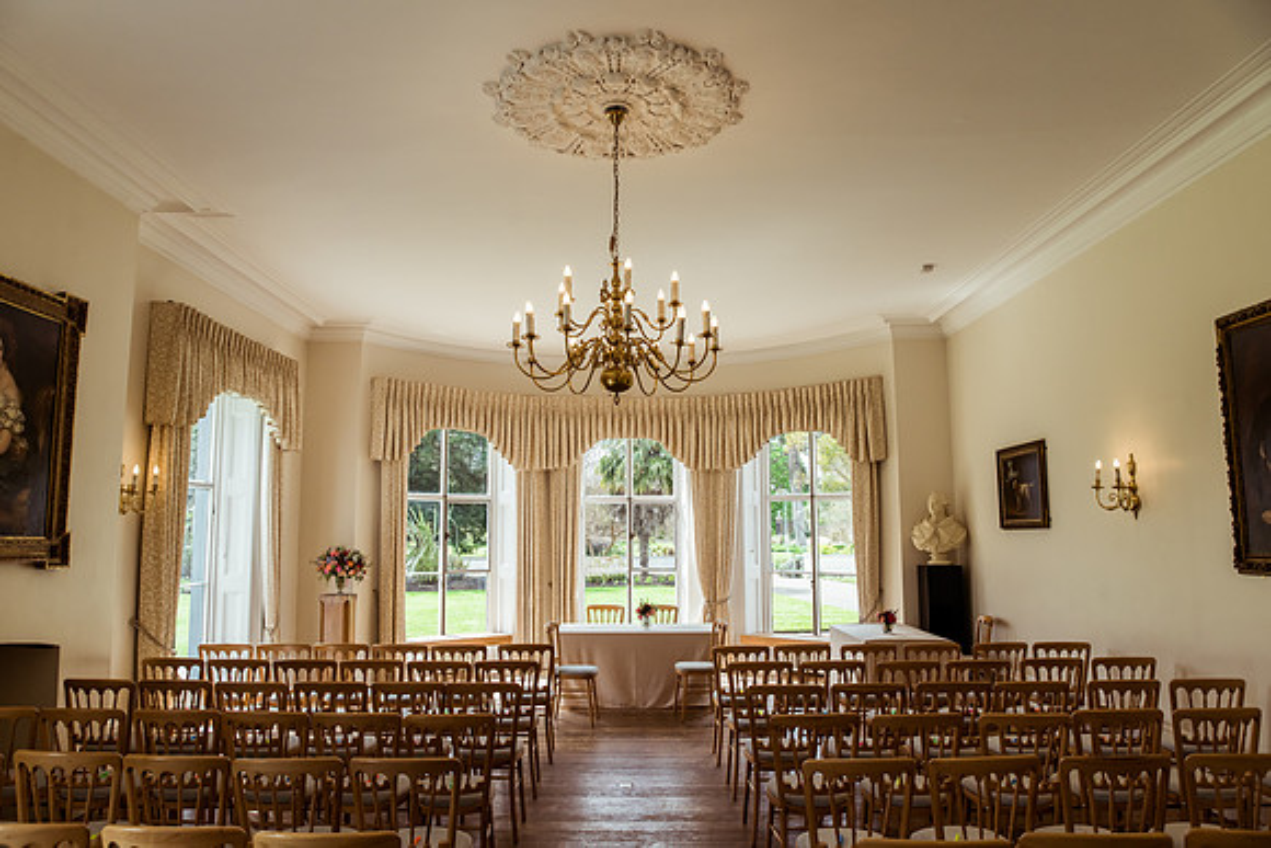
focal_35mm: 24
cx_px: 636
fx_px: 847
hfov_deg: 73.7
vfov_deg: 53.2
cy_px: 424
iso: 640
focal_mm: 24
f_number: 5
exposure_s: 1/800
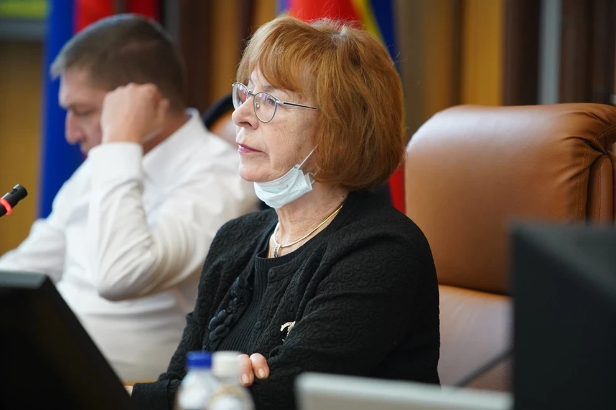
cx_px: 308
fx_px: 3421
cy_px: 205
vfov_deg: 6.9
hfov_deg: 10.3
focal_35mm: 200
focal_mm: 200
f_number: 2.8
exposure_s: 1/320
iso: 2500
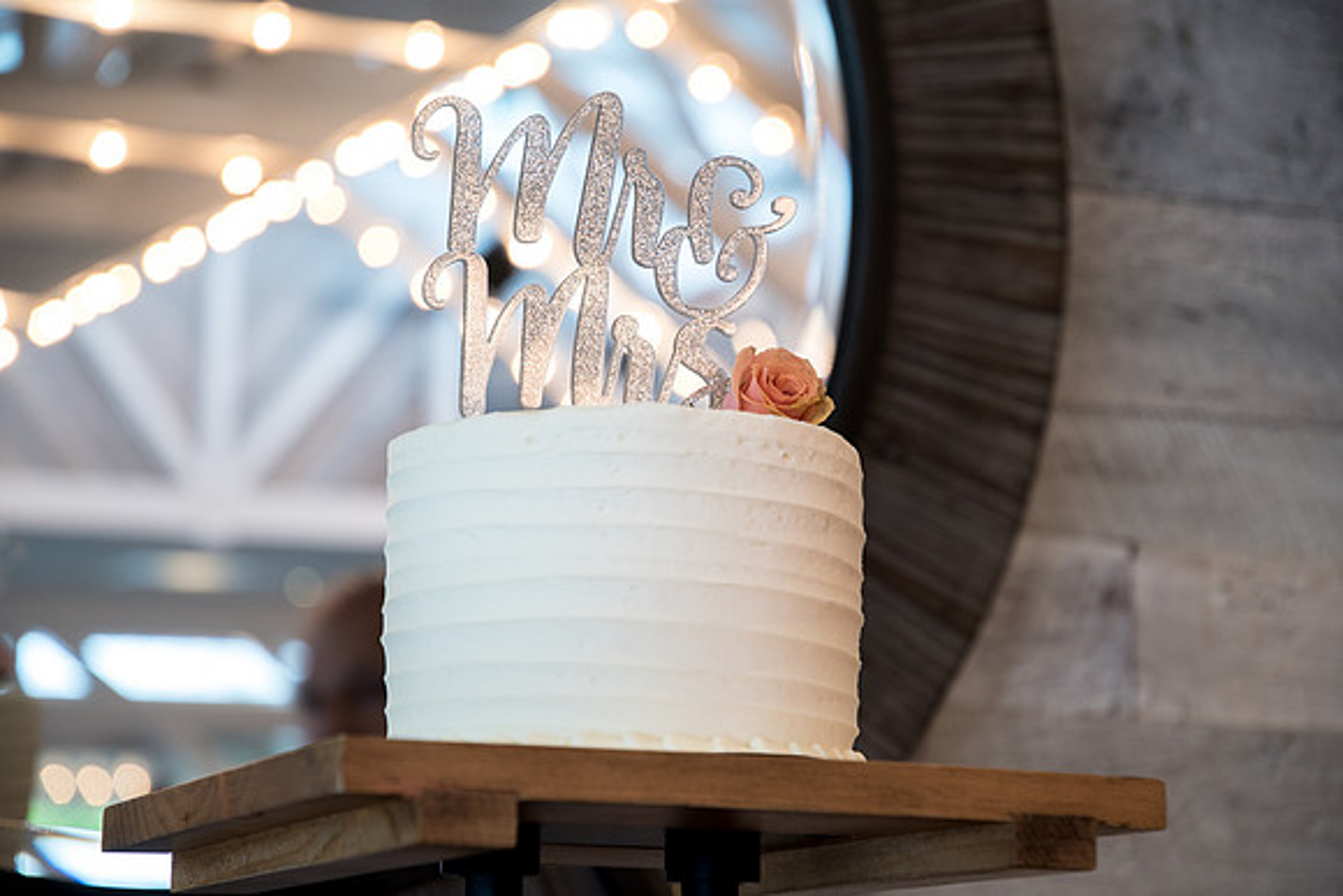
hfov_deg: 21.9
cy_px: 448
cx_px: 672
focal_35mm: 93
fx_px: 3470
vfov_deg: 14.7
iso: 200
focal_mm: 62
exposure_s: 1/8
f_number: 4
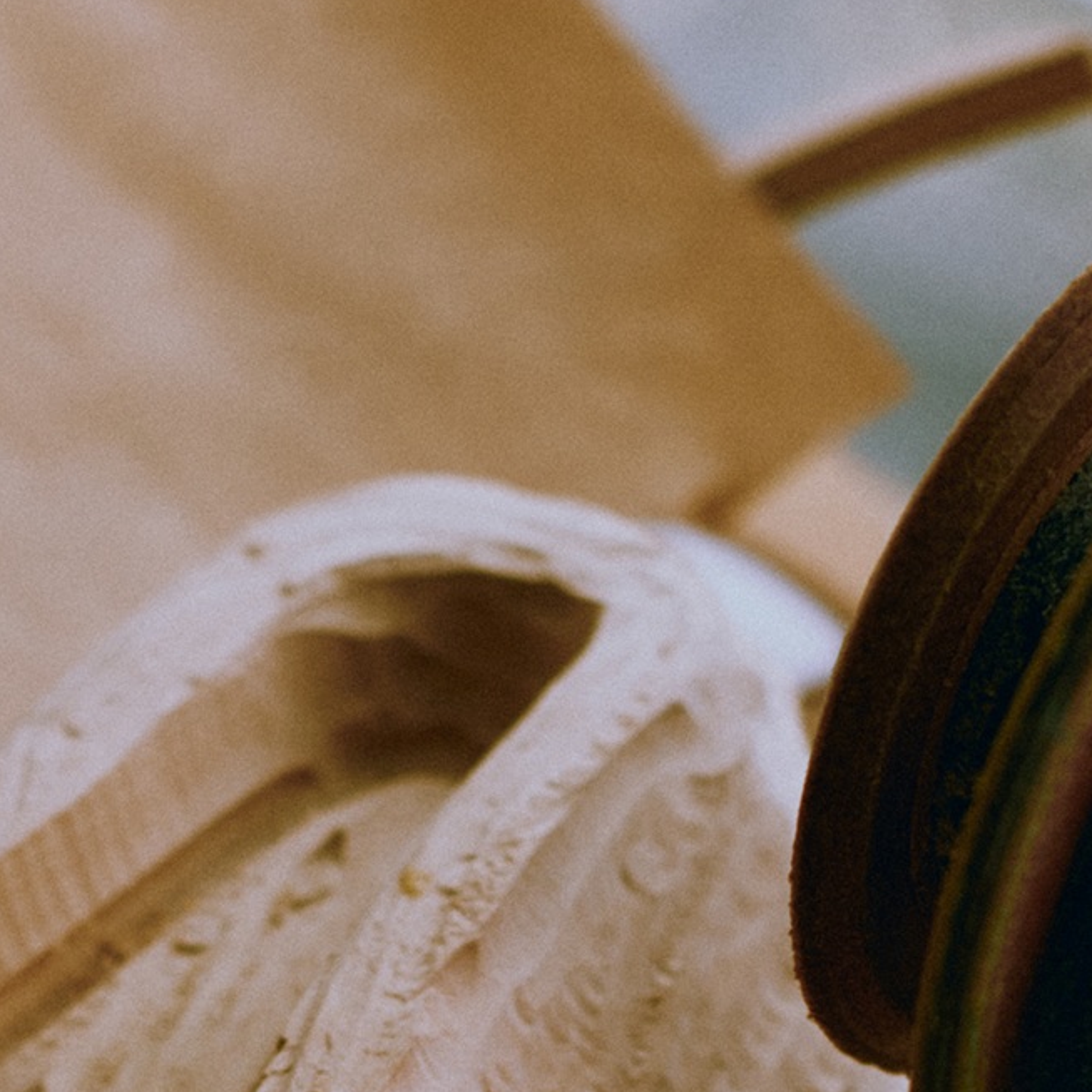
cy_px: 1689
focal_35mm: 160
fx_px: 5710
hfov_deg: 10.9
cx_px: 324
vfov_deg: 10.5
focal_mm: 50
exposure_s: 1/500
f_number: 3.2
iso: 320
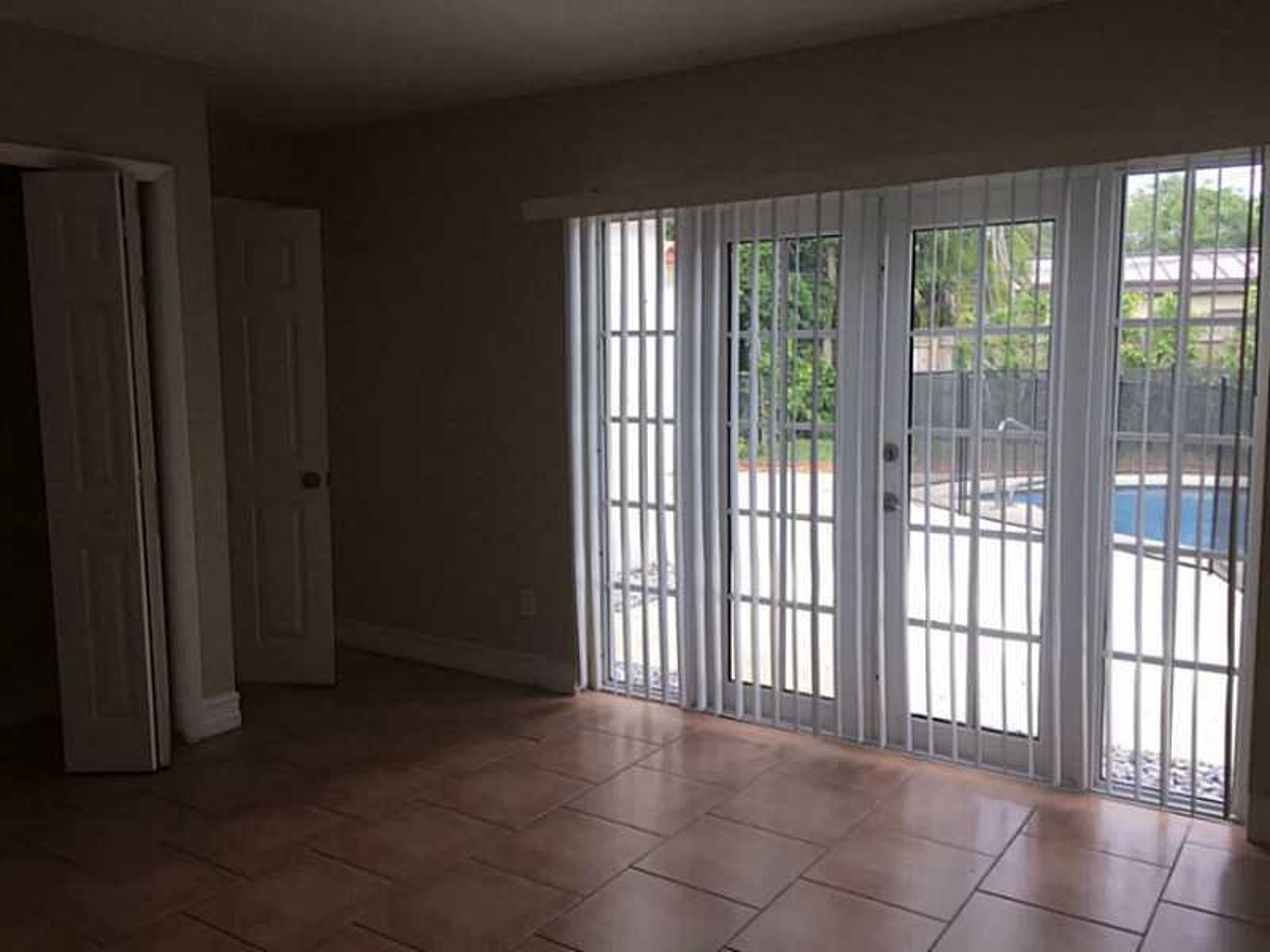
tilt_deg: -6.9
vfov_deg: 48.2
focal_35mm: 29
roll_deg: -0.1
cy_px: 476
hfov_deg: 61.7
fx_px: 1064
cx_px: 635
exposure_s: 1/120
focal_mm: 4.15
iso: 64
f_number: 2.2
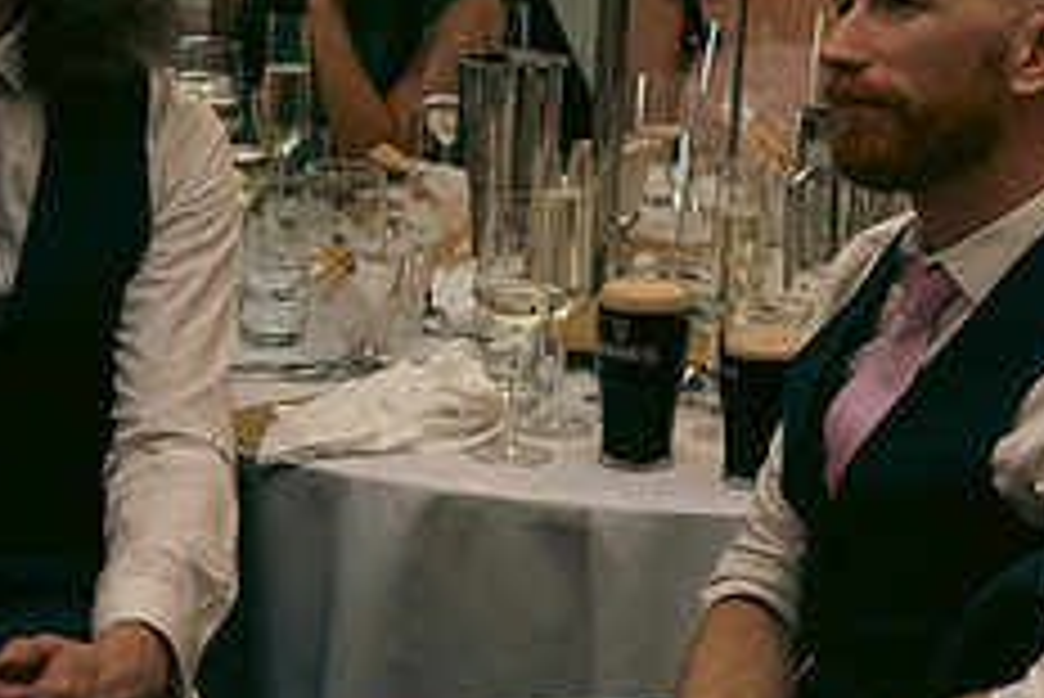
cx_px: 900
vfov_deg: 11.0
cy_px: 254
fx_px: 3627
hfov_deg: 16.2
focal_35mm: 125
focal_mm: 50
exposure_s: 1/160
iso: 2000
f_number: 3.5
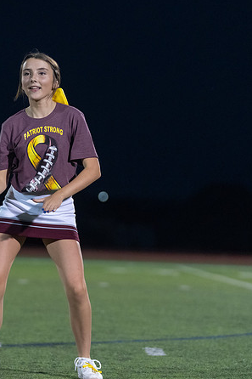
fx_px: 2143
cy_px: 181
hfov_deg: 6.7
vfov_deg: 10.1
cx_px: 67
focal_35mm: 204
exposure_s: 1/1000
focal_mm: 126
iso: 5000
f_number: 2.8
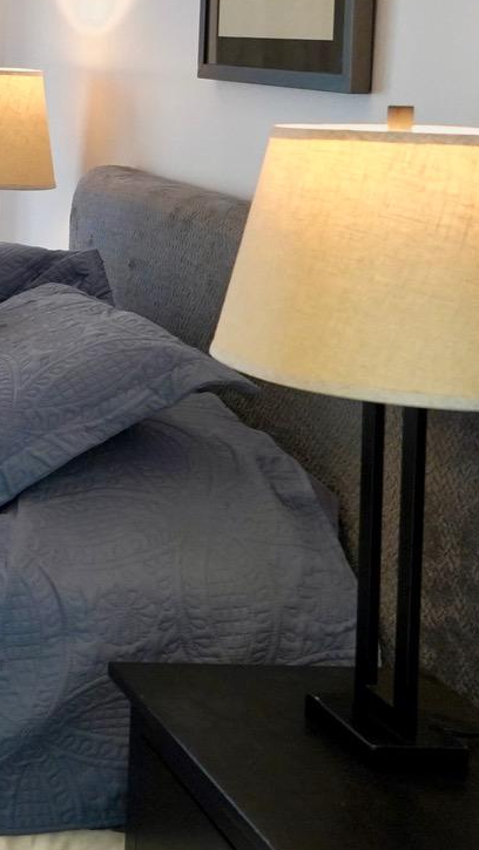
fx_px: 1603
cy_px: 186
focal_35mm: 71
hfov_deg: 13.2
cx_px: -627
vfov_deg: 29.2
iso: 1600
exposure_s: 1/160
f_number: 4
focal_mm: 24
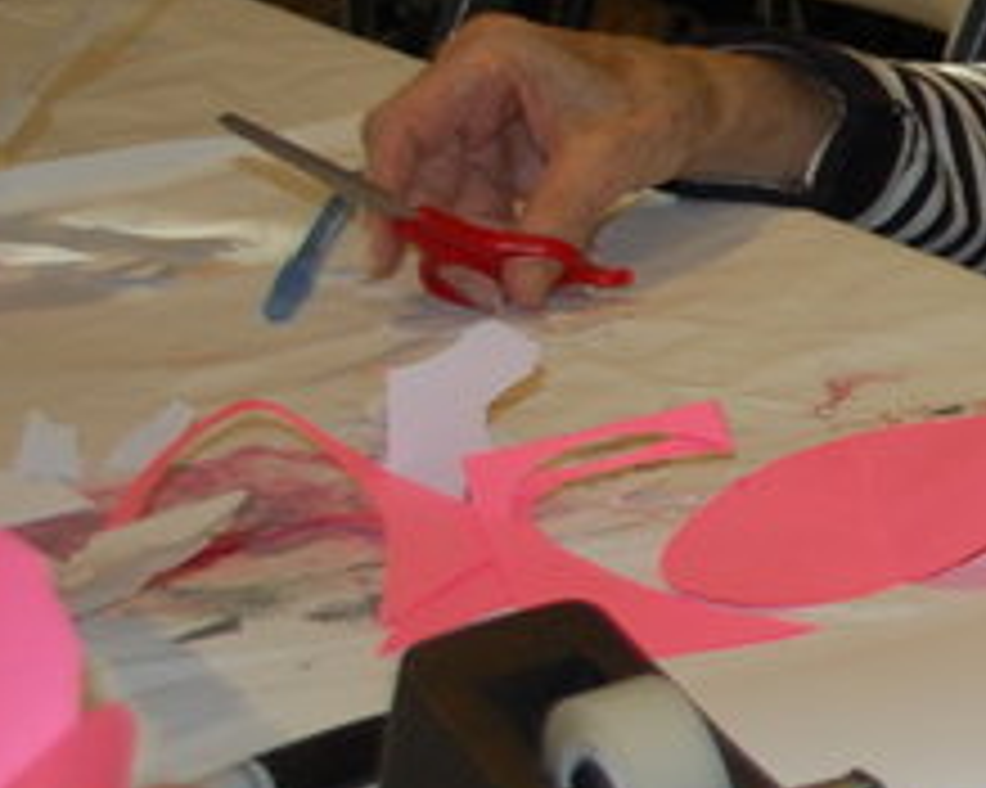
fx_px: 4609
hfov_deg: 10.6
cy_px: 299
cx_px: 2292
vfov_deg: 9.8
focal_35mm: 158
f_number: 4.2
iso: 400
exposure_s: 1/60
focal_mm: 24
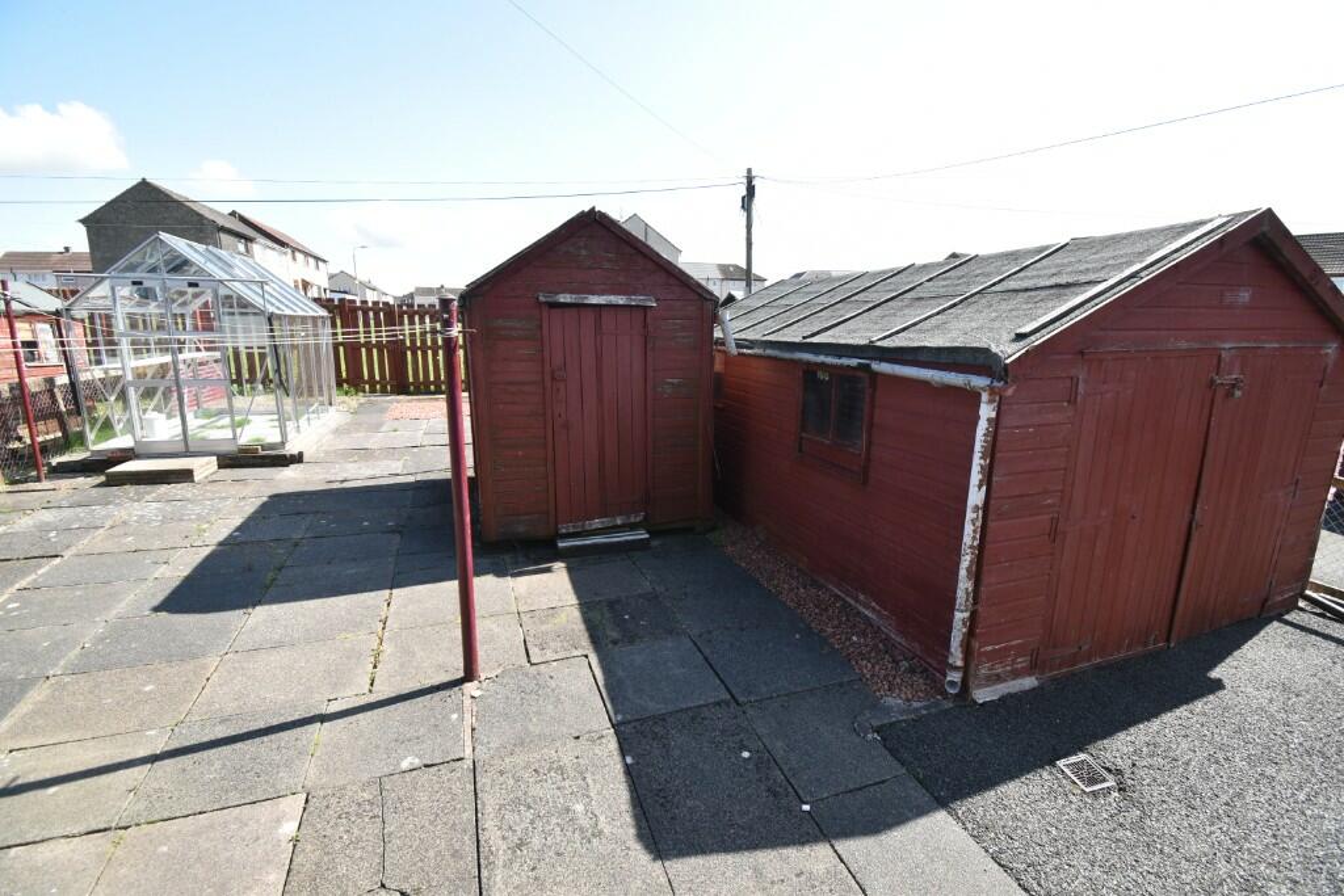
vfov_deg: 77.3
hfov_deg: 100.4
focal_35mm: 15
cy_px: 448
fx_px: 560
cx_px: 672
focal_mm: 10
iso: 200
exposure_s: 1/250
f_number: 6.3
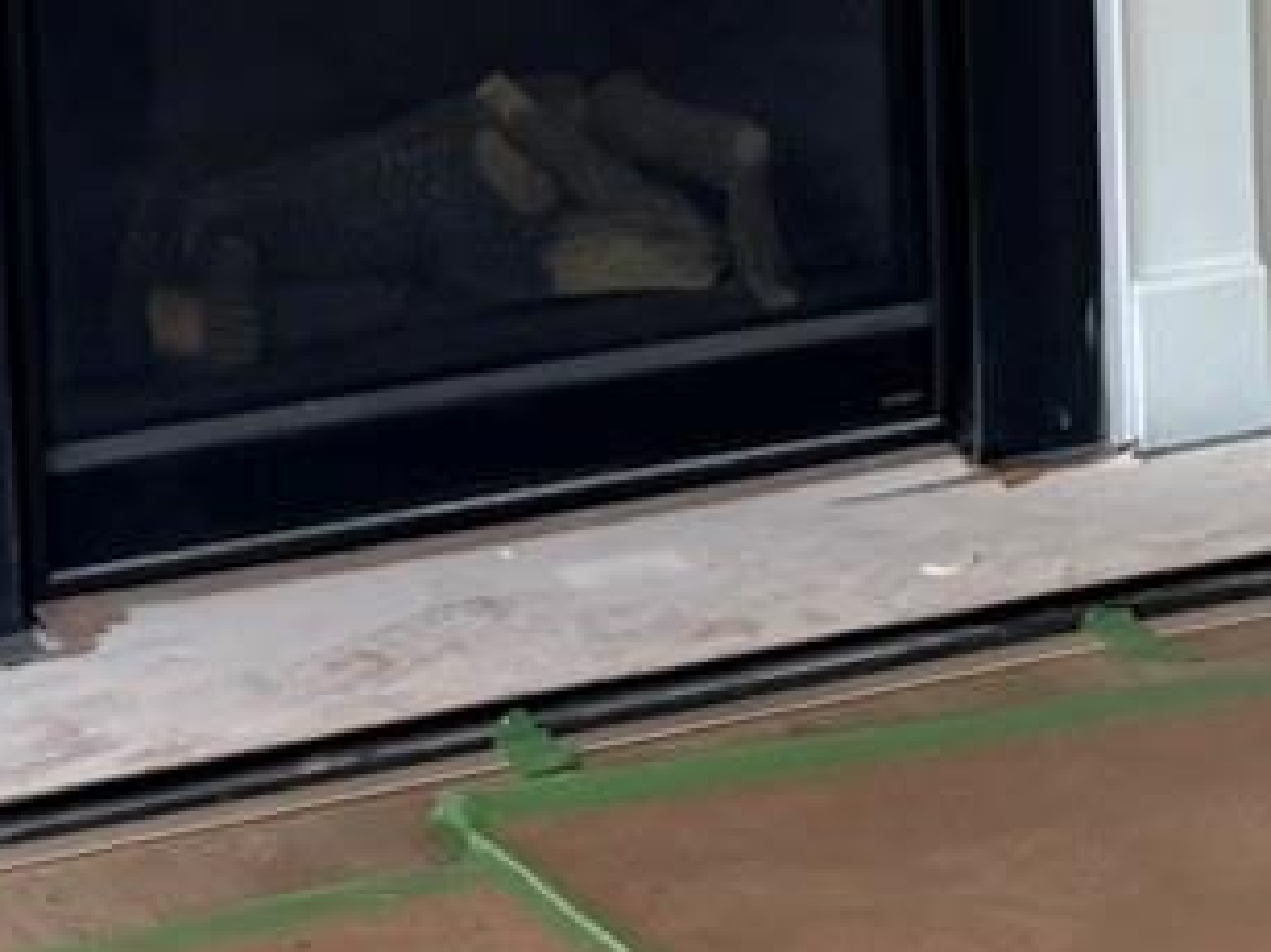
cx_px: 1006
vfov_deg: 9.0
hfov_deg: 12.3
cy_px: -629
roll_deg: +2.2
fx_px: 5872
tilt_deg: -4.3
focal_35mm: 160
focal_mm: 6.76
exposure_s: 1/435
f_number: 1.78
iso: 100
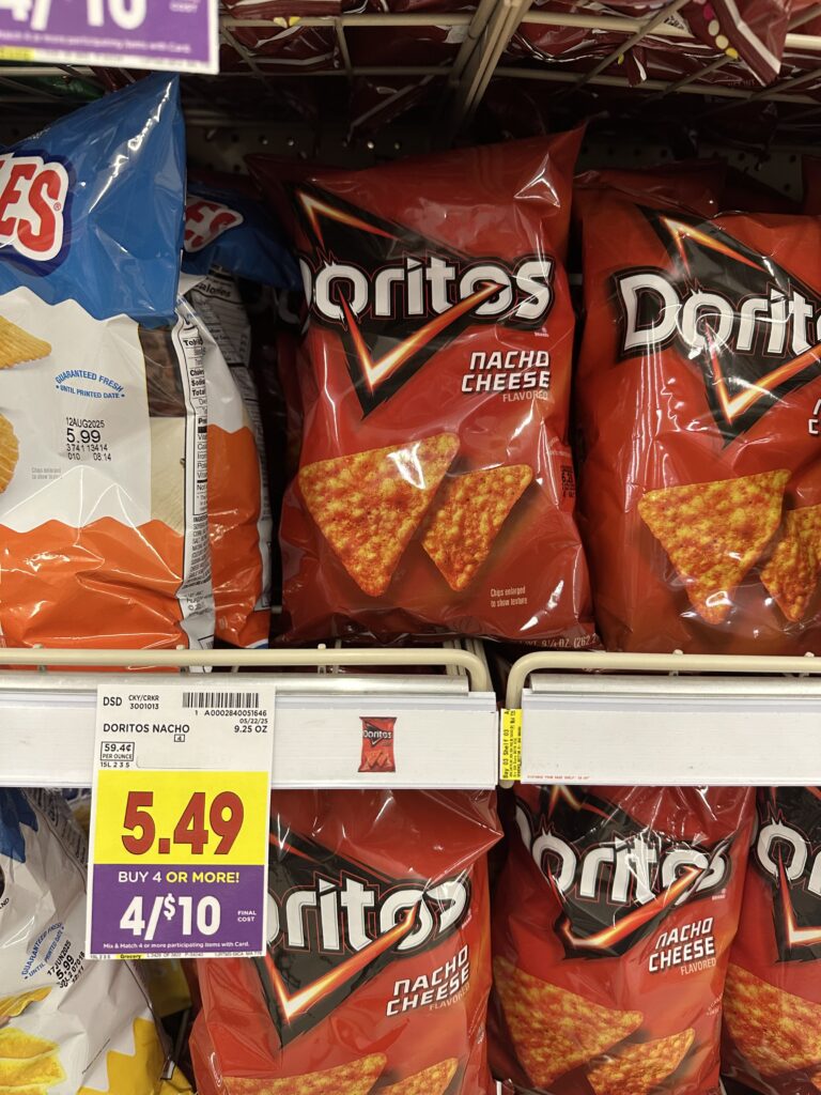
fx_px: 759
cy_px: 548
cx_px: 410
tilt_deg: -26.5
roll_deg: -3.3
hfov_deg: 56.8
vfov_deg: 71.6
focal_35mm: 24
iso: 200
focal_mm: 6.86
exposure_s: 1/70
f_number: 1.78
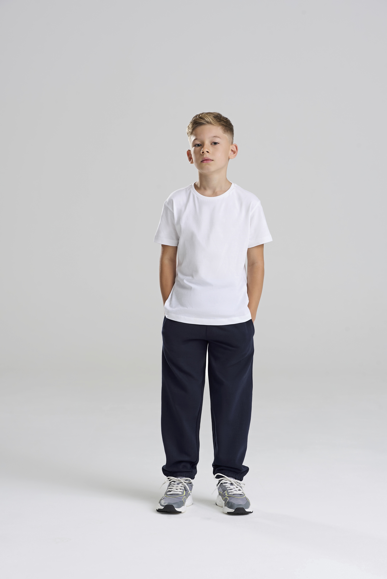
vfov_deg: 20.4
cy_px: 290
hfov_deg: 13.7
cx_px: 194
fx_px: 1611
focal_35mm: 100
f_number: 9
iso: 160
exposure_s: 1/160
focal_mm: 100
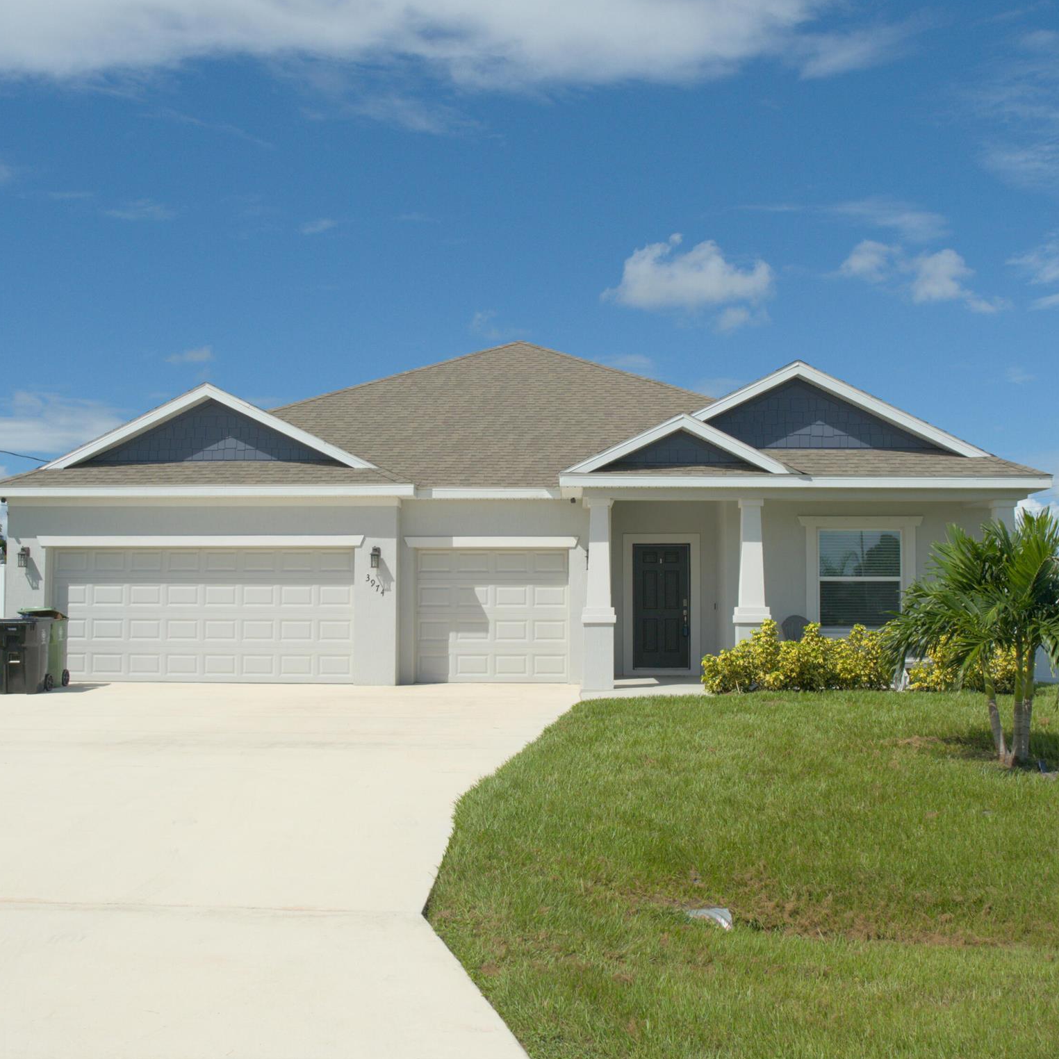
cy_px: 528
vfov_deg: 43.9
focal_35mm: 38
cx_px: 538
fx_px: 1315
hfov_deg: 43.9
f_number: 5.6
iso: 200
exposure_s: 1/2000
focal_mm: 16
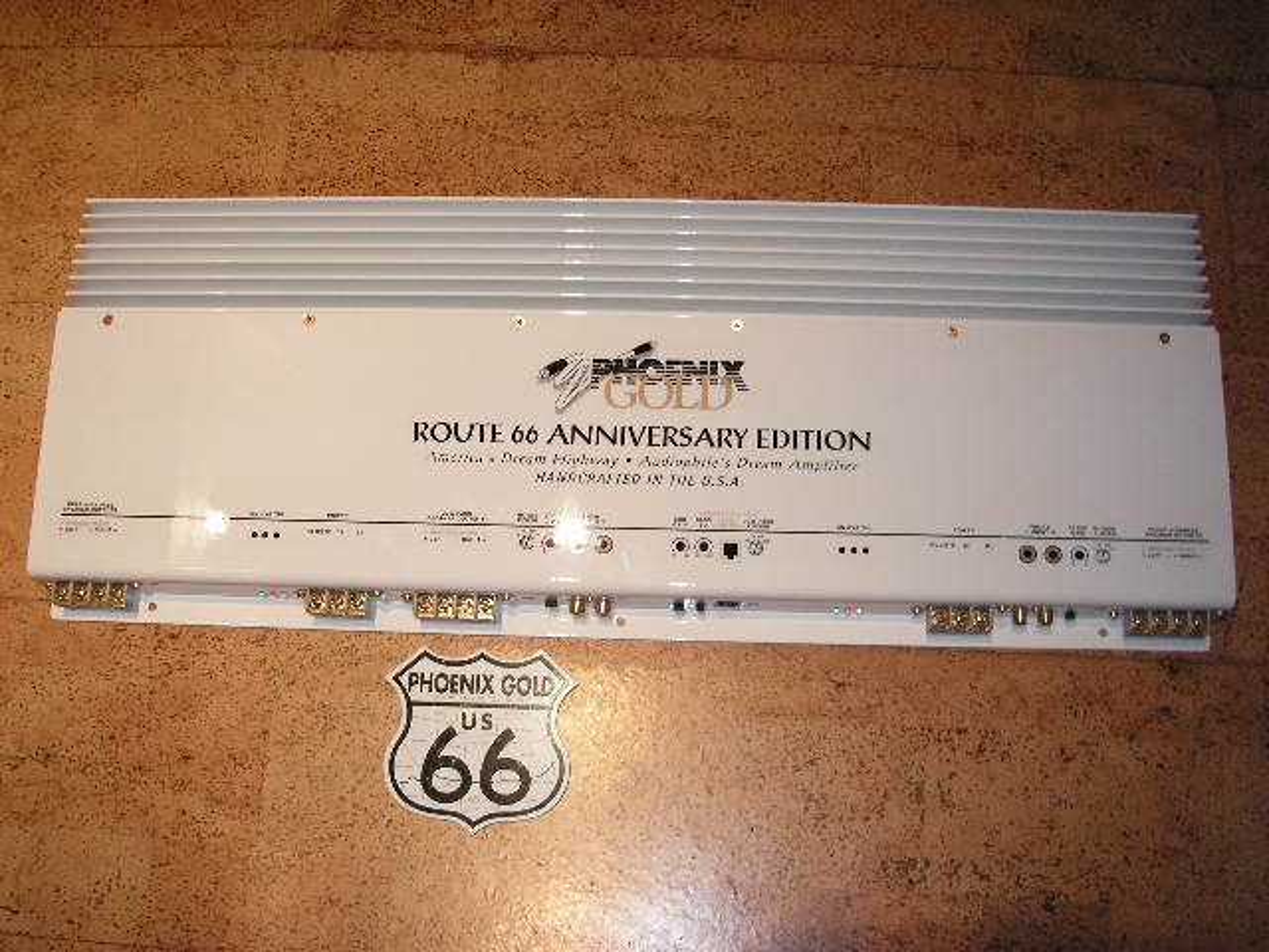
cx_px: 634
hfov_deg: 49.0
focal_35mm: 38
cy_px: 476
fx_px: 1393
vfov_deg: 37.7
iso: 160
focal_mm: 6.3
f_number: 3.3
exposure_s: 1/45
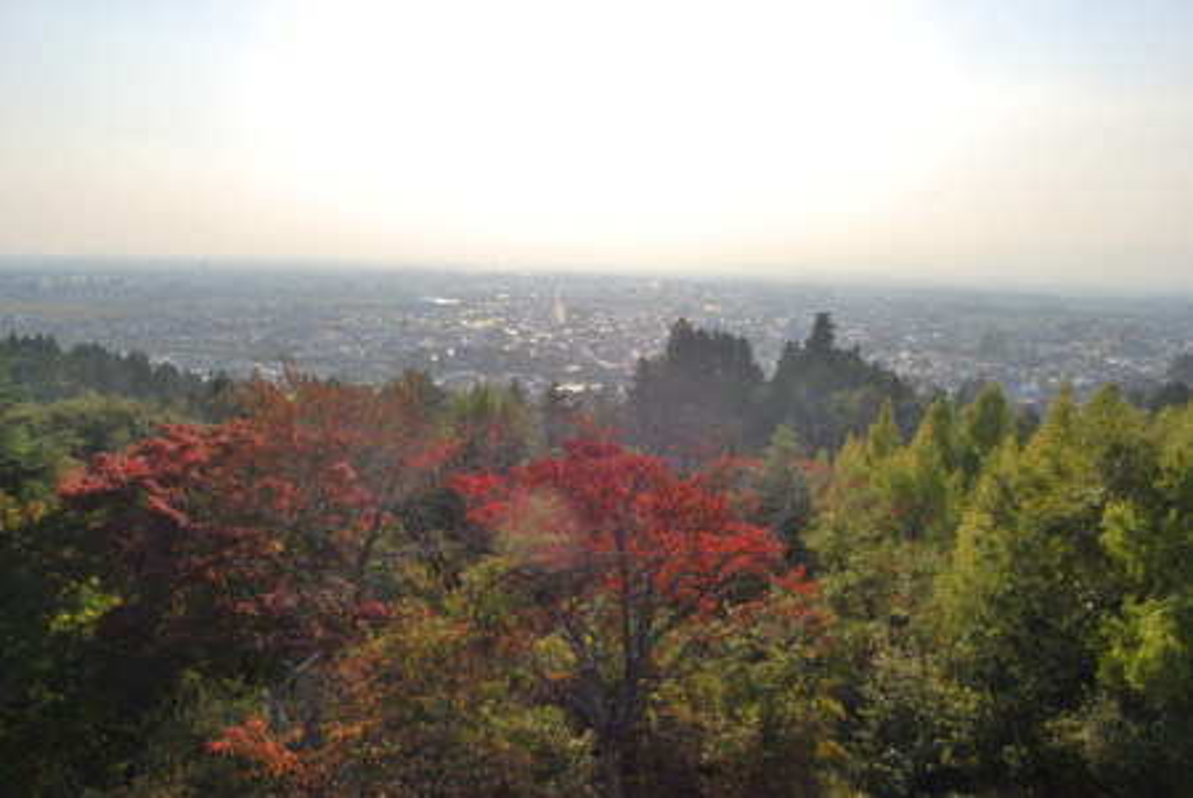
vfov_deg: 48.0
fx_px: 896
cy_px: 399
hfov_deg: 67.3
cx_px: 596
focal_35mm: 27
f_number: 11
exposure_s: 1/200
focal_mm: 18
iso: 100
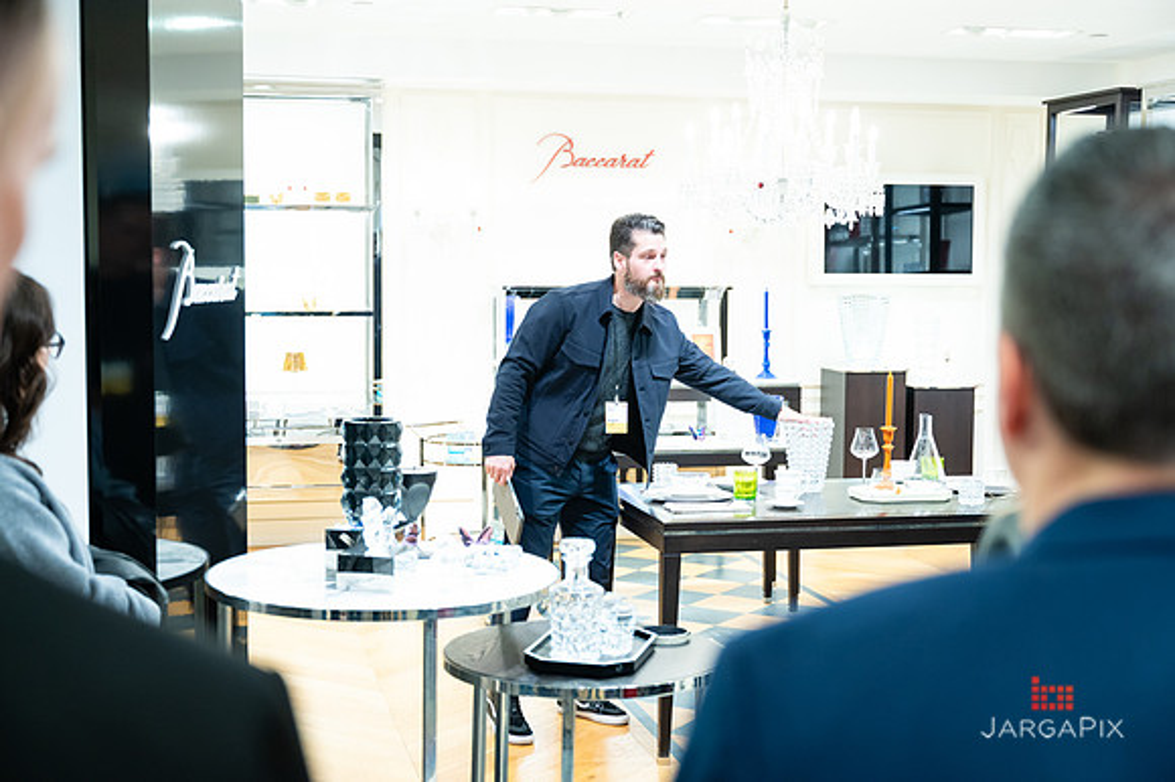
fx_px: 1598
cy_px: 391
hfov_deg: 40.4
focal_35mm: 49
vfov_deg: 27.5
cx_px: 588
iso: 1000
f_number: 3.2
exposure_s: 1/160
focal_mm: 48
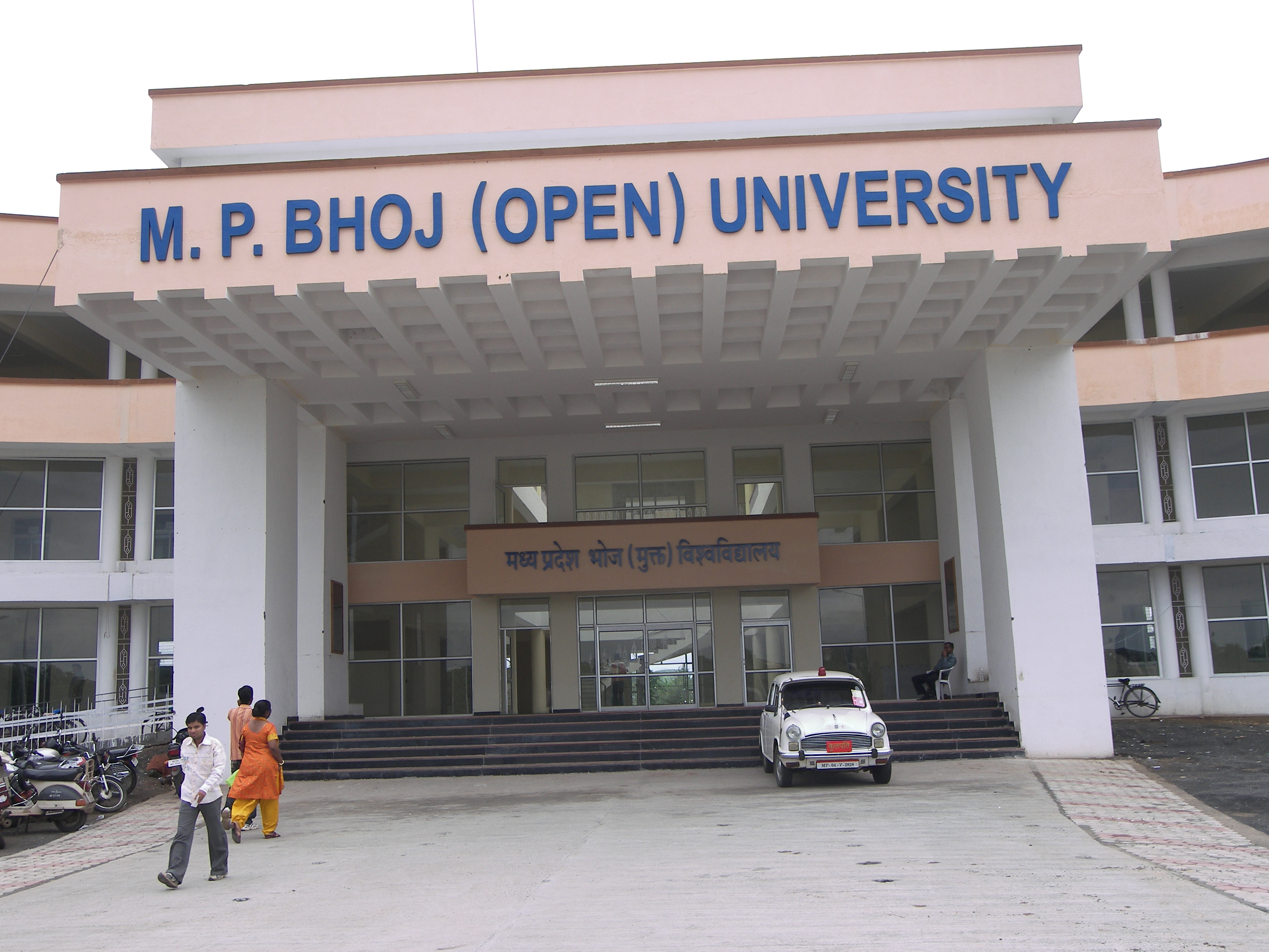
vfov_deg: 39.7
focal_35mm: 36
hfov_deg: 51.4
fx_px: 1320
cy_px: 476
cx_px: 634
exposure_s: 1/200
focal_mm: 7.7
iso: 50
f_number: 3.2
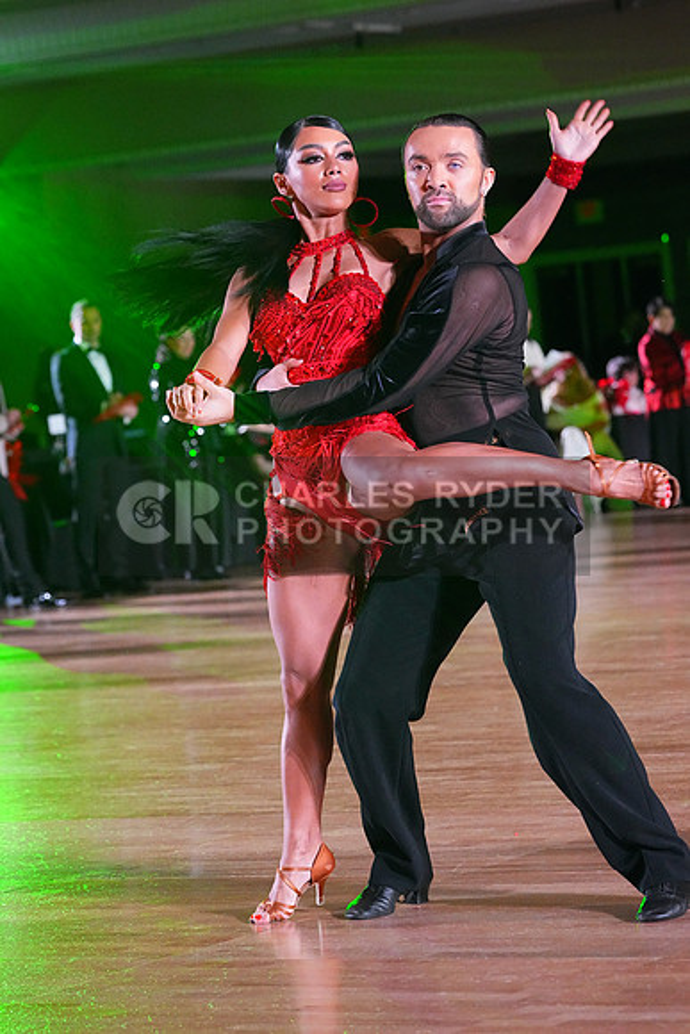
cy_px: 517
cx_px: 345
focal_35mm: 133
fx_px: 3821
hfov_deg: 10.3
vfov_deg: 15.4
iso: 12800
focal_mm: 133
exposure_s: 1/400
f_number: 5.6
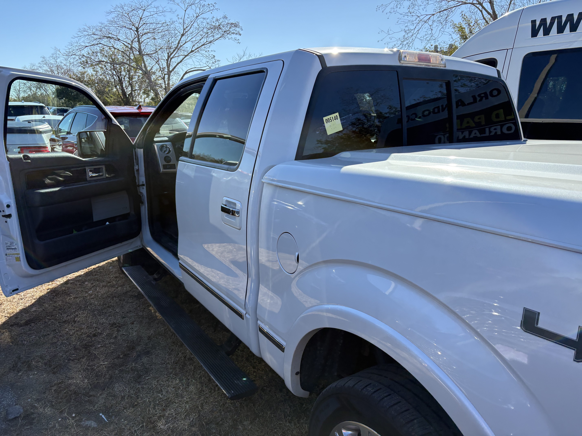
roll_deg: -1.2
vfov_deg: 53.1
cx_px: 291
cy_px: 218
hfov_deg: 67.3
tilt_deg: -10.0
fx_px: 437
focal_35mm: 26
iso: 50
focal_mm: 5.96
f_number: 1.6
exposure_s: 1/1451
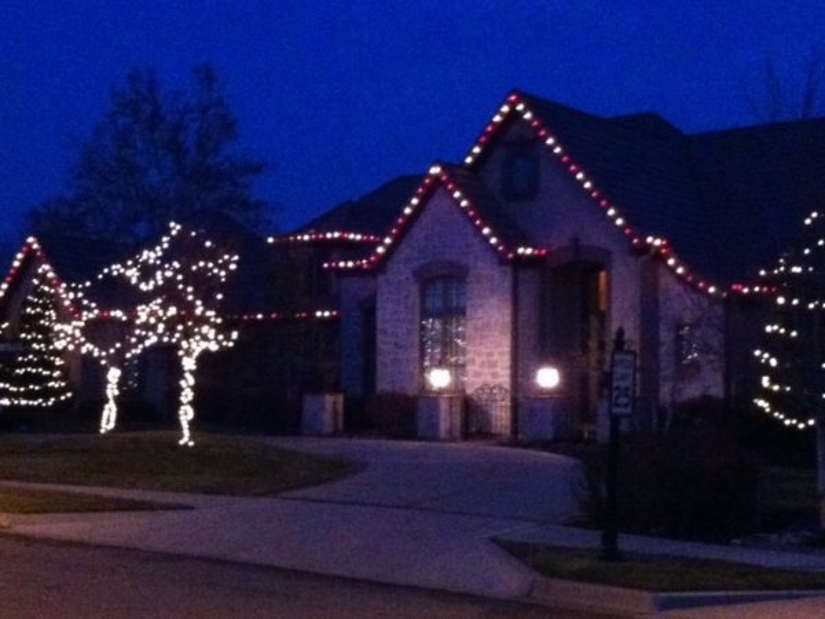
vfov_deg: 40.7
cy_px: 310
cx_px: 412
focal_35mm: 35
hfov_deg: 52.6
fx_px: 834
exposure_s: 1/15
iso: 1000
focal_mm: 3.85
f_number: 2.8
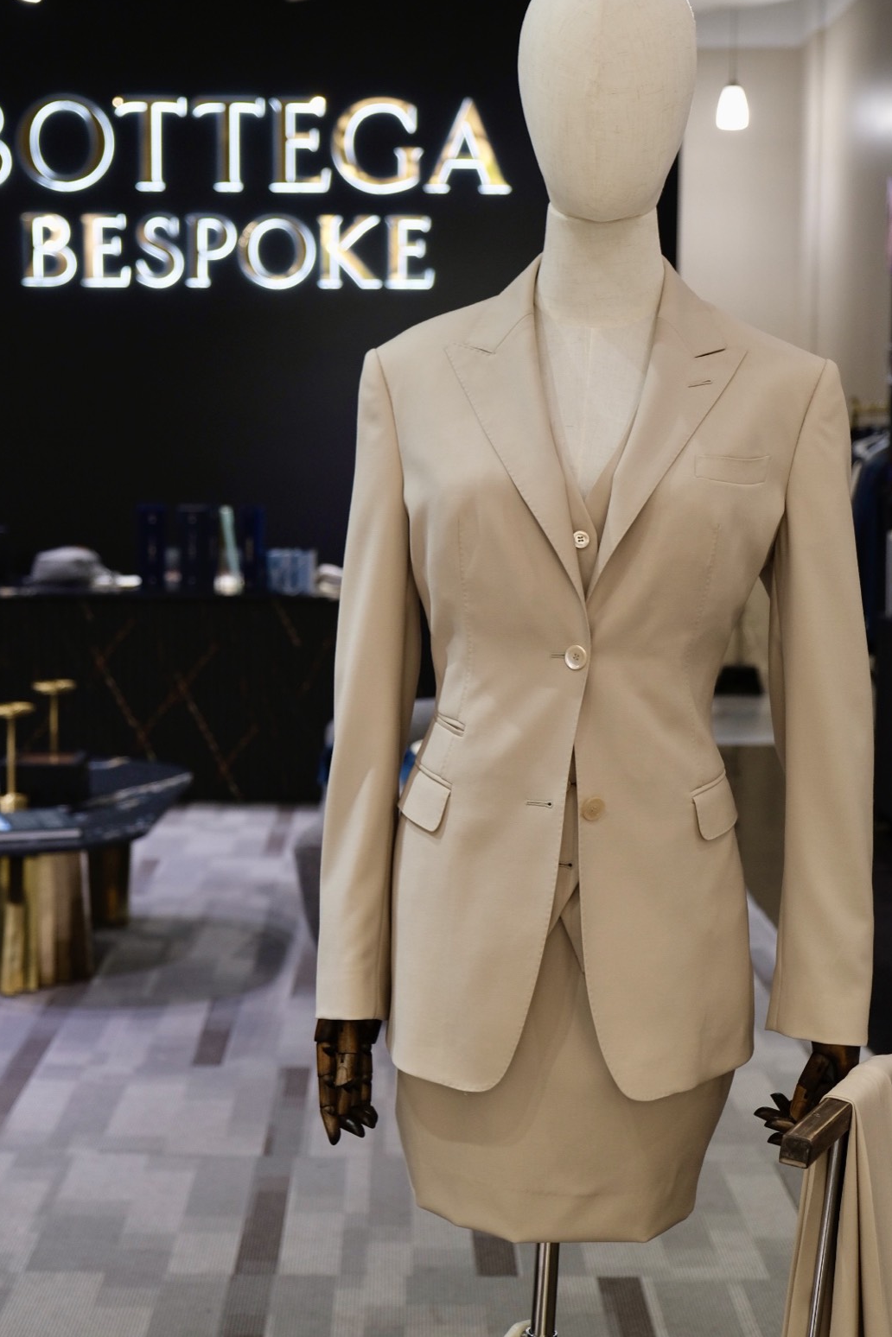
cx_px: 412
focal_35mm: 56
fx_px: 2081
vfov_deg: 35.6
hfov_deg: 24.2
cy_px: 649
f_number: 3.6
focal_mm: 34.3
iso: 640
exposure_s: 1/52
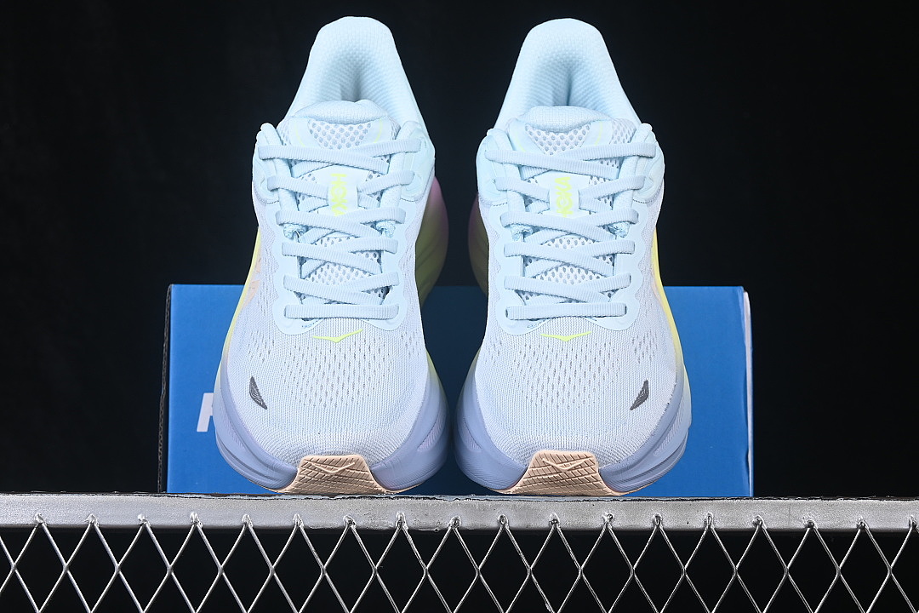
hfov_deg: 27.0
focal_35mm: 75
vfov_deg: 18.2
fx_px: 1914
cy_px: 306
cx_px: 460
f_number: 8
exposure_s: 1/80
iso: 160
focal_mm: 50
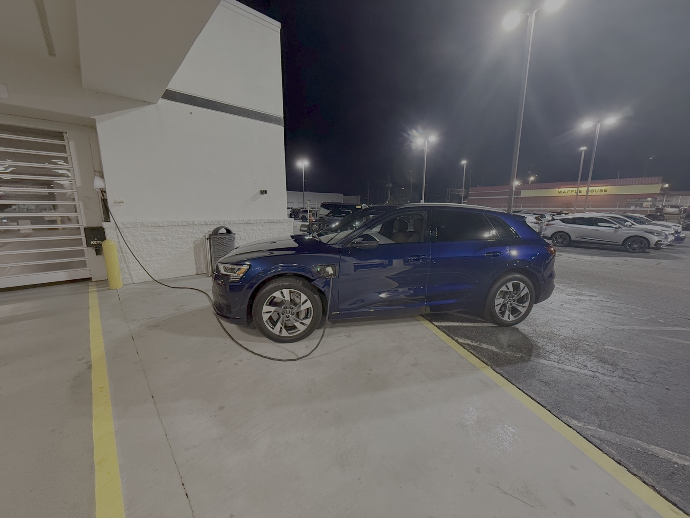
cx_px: 345
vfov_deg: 85.7
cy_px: 259
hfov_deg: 102.1
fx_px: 279
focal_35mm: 14
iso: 640
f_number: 2.2
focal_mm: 2.22
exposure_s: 1/60
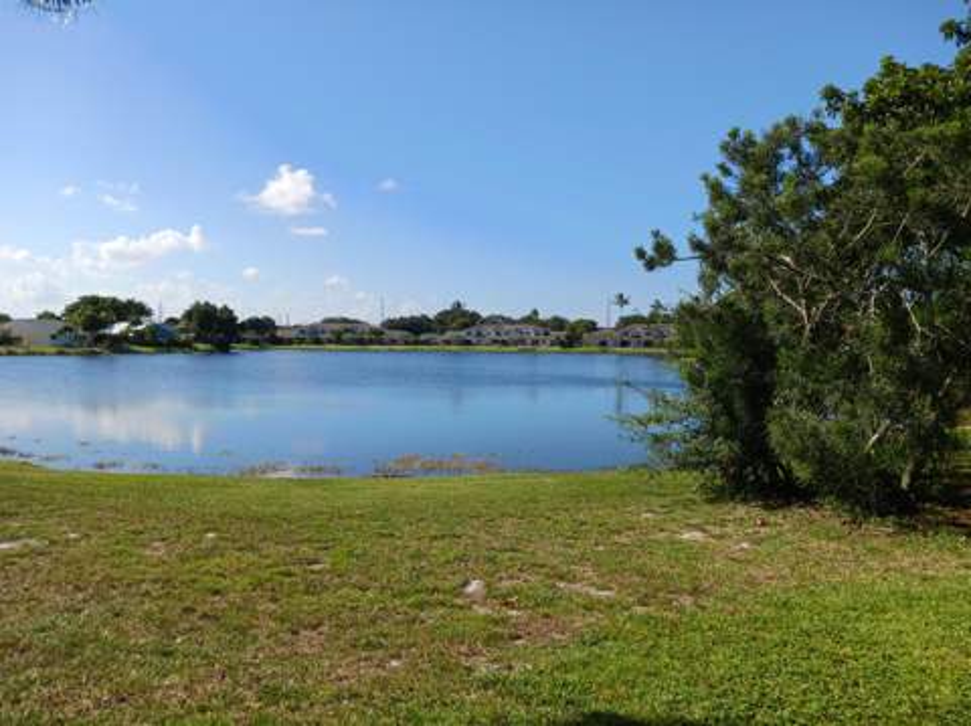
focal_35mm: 27
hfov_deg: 65.4
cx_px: 486
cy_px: 363
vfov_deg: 51.3
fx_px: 757
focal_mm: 4
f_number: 1.8
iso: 20
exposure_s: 1/332
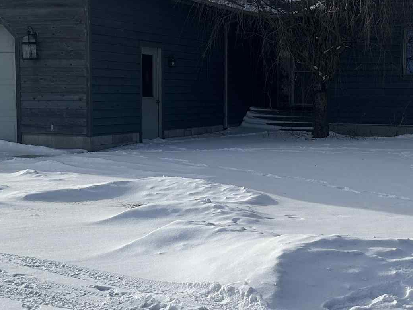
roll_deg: -1.1
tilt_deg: -1.8
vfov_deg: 20.7
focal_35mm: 71
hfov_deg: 27.2
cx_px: 277
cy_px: 170
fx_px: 847
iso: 80
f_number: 1.78
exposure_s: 1/9709
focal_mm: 6.86
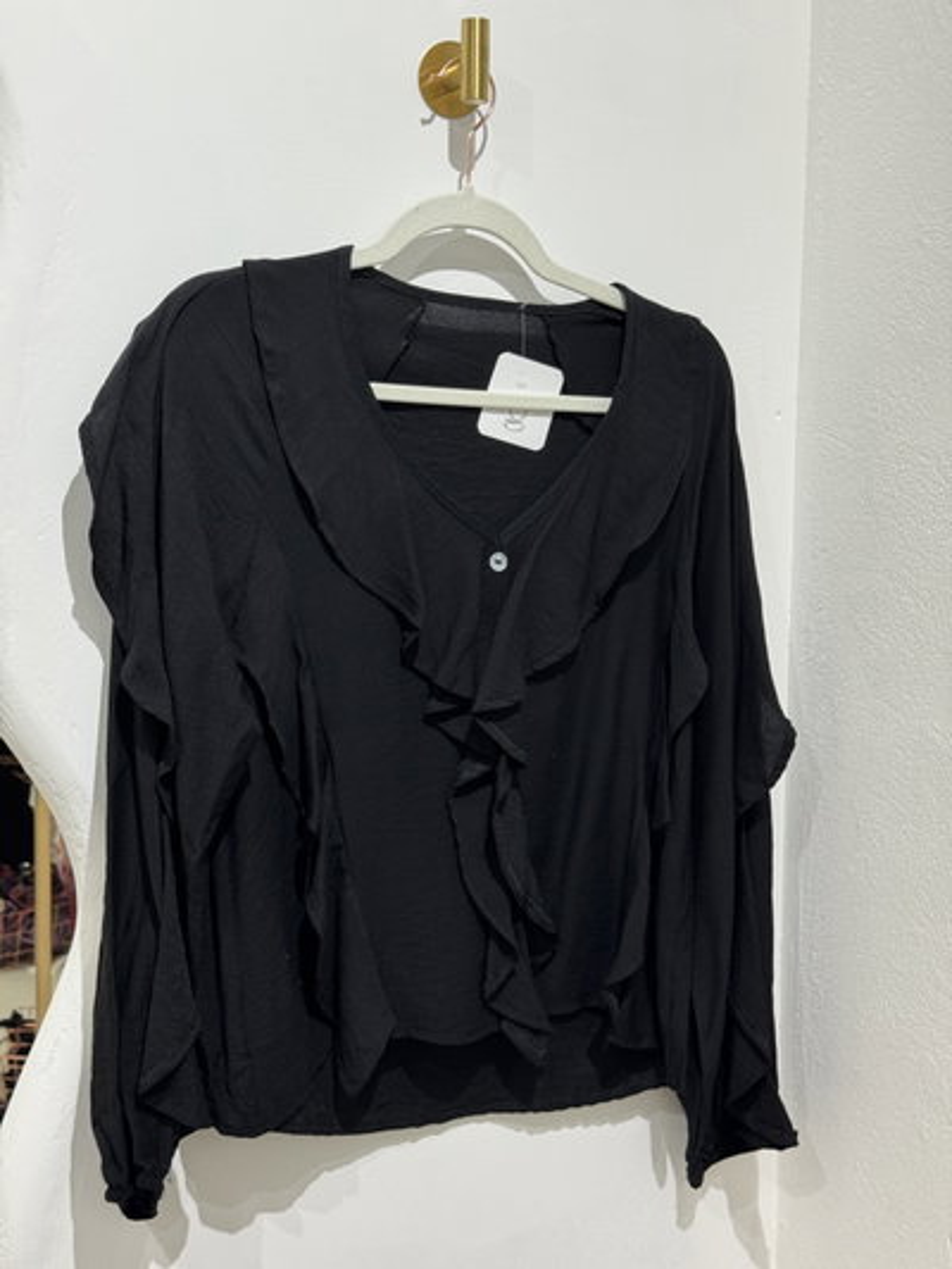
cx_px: 476
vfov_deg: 39.6
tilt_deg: -7.5
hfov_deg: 30.3
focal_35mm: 48
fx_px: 1759
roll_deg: +0.0
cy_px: 634
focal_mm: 6.76
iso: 100
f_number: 1.78
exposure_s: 1/50
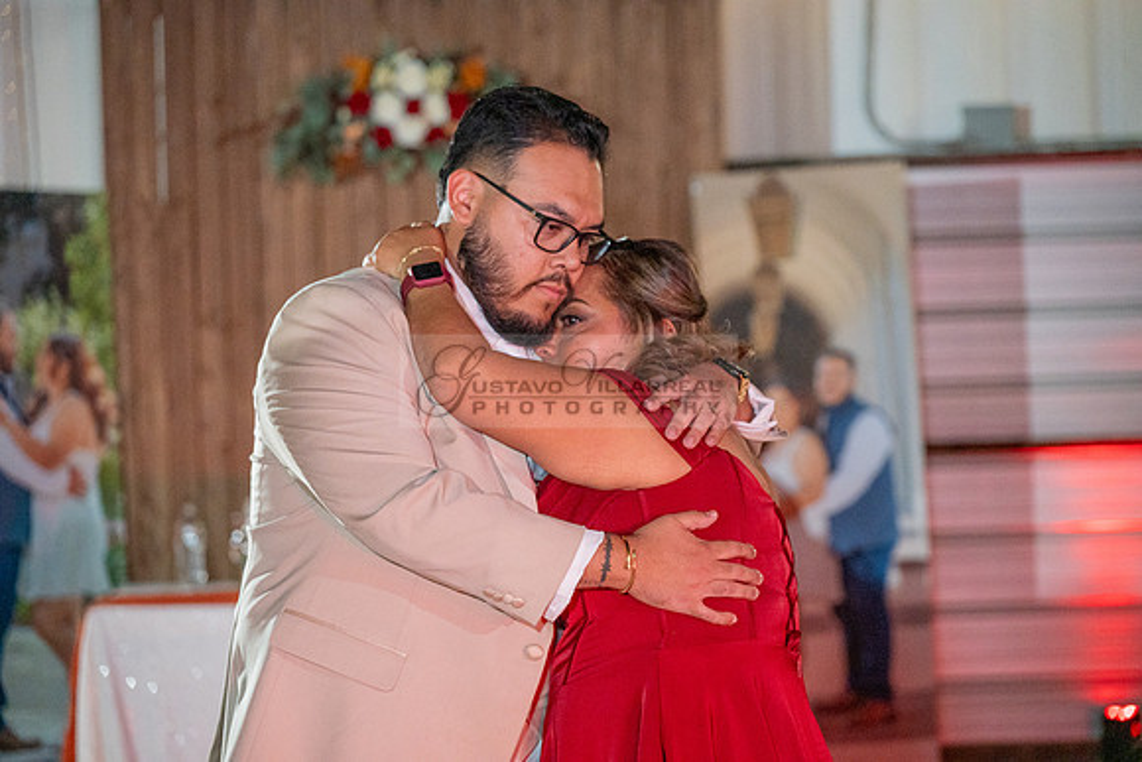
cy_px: 381
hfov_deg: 17.1
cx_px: 571
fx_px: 3807
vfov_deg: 11.4
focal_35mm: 120
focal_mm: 120
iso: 3200
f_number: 4
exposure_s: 1/250
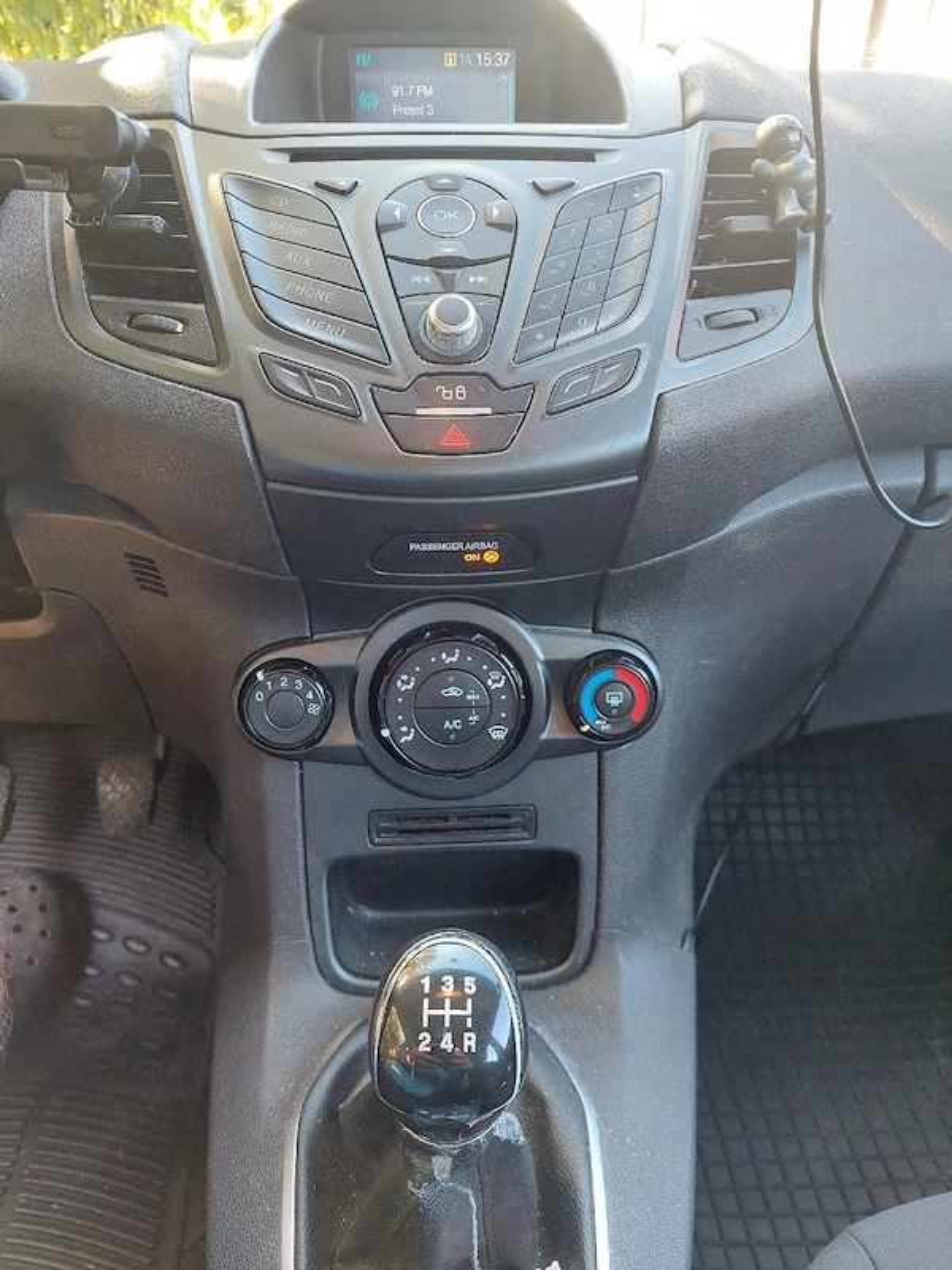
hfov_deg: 56.8
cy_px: 635
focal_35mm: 24
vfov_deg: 71.6
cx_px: 476
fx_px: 880
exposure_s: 1/50
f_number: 1.8
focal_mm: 5.23
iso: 250
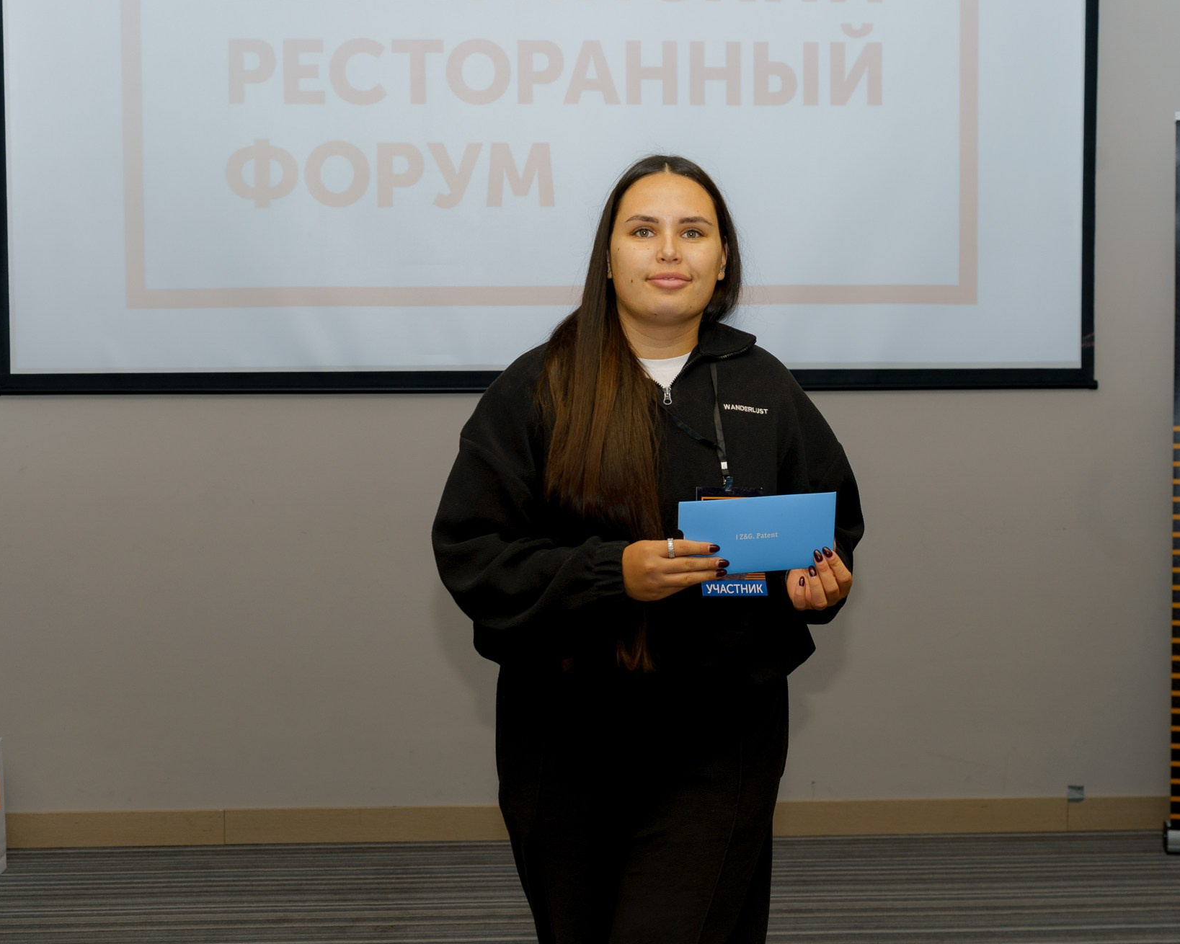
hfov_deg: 33.5
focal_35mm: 56
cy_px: 462
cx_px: 660
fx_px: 1956
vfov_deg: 27.1
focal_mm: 47
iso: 400
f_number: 5
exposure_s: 1/125
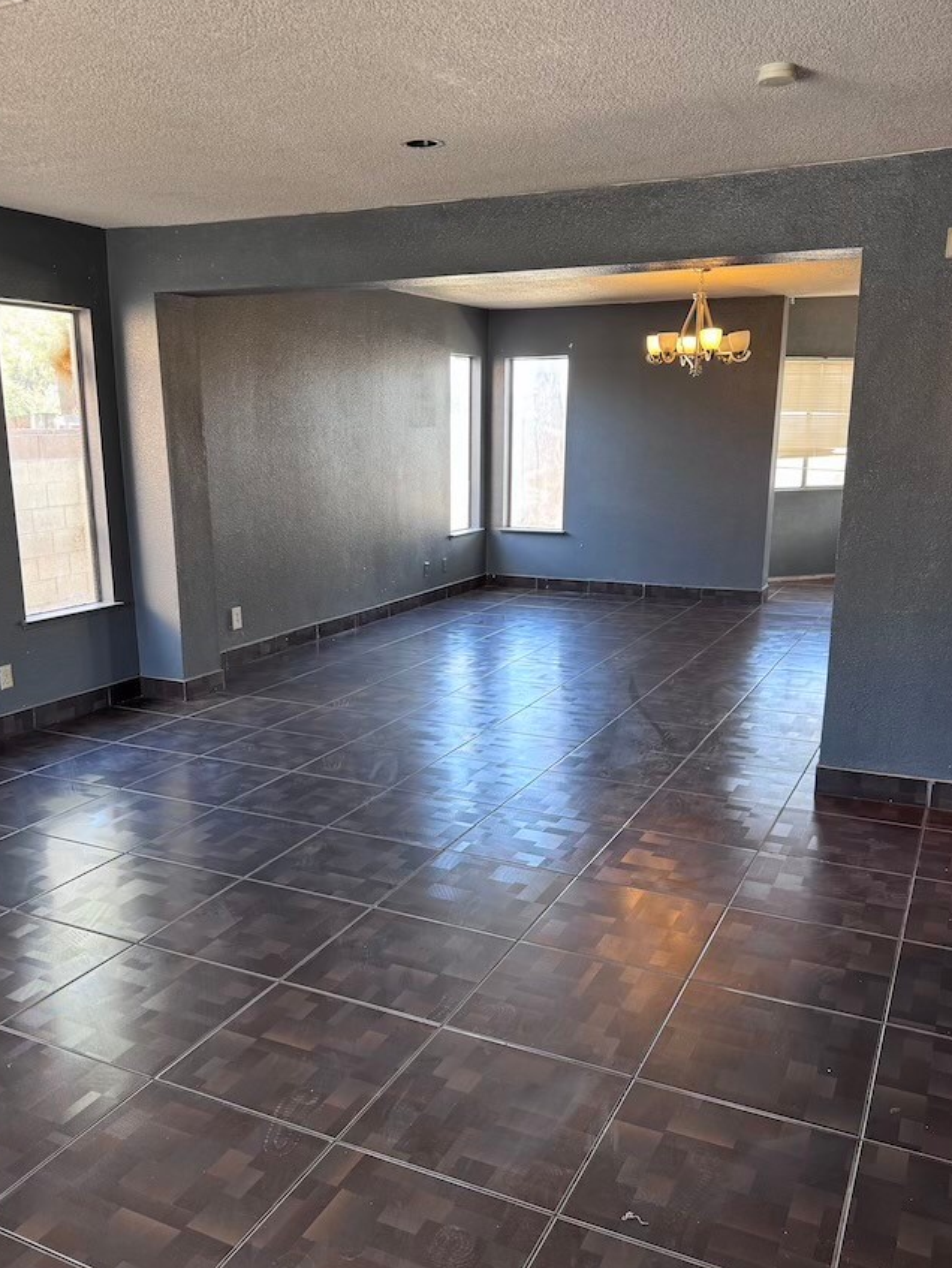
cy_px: 684
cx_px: 458
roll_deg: -0.1
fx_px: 1063
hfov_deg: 48.3
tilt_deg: -14.3
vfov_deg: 61.6
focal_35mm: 29
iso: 160
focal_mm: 6.76
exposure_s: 1/60
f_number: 1.78
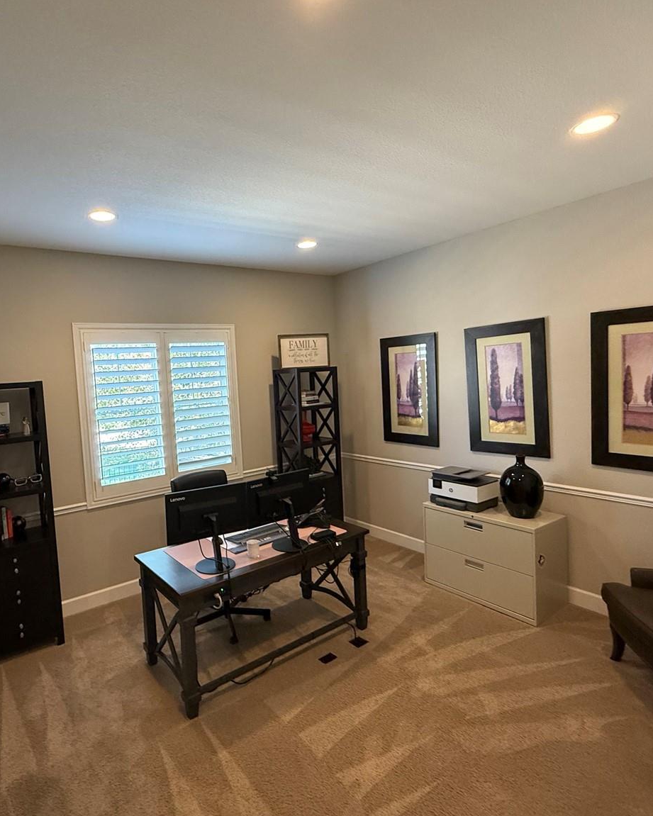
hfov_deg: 69.8
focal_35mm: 19
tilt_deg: -3.6
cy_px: 401
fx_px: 459
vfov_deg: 83.3
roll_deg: +3.4
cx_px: 247
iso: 400
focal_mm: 2.22
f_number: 2.2
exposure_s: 1/120
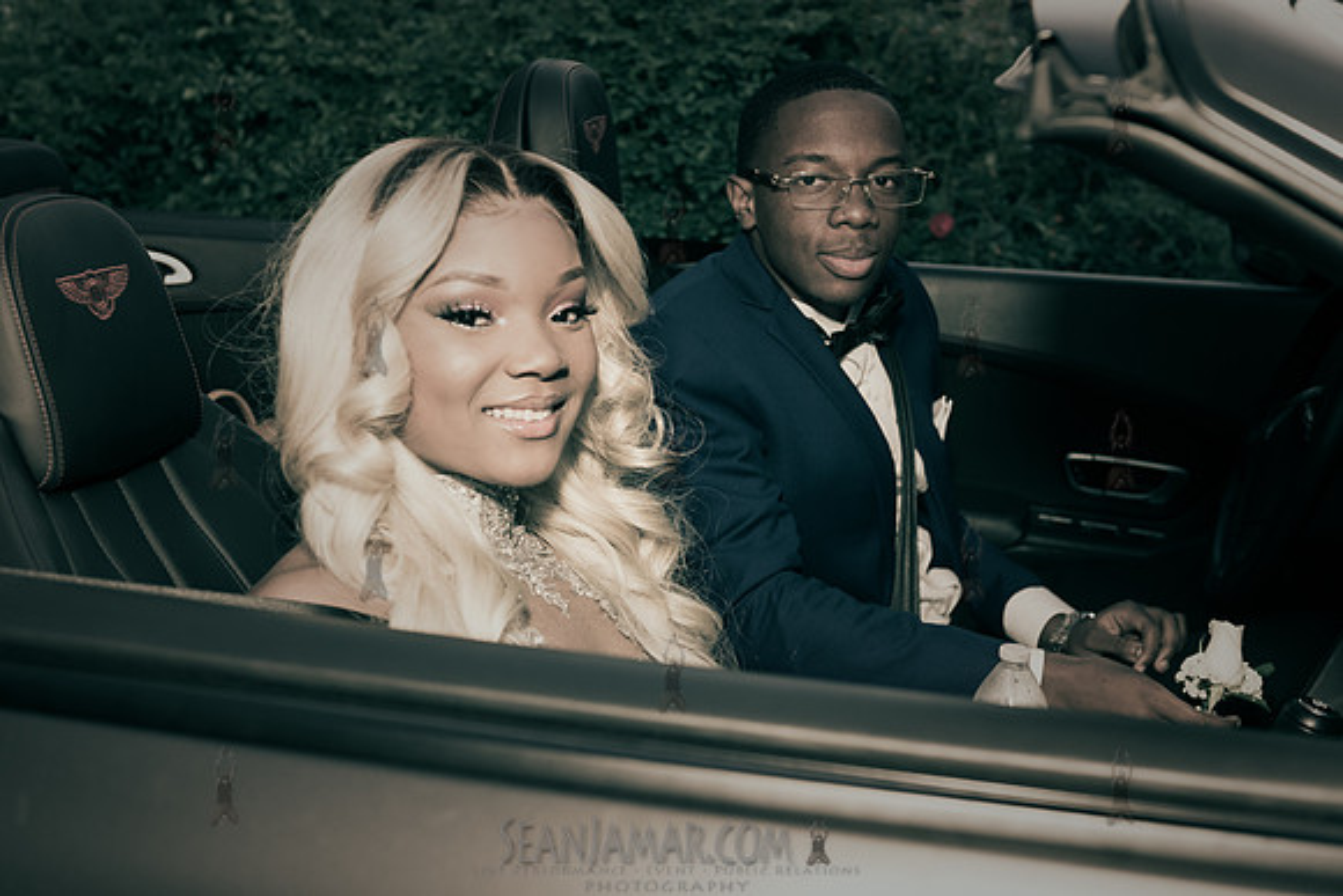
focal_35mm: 50
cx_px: 672
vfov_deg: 27.0
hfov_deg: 39.6
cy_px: 448
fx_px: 1866
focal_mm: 50
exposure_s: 1/320
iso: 1000
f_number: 4.5
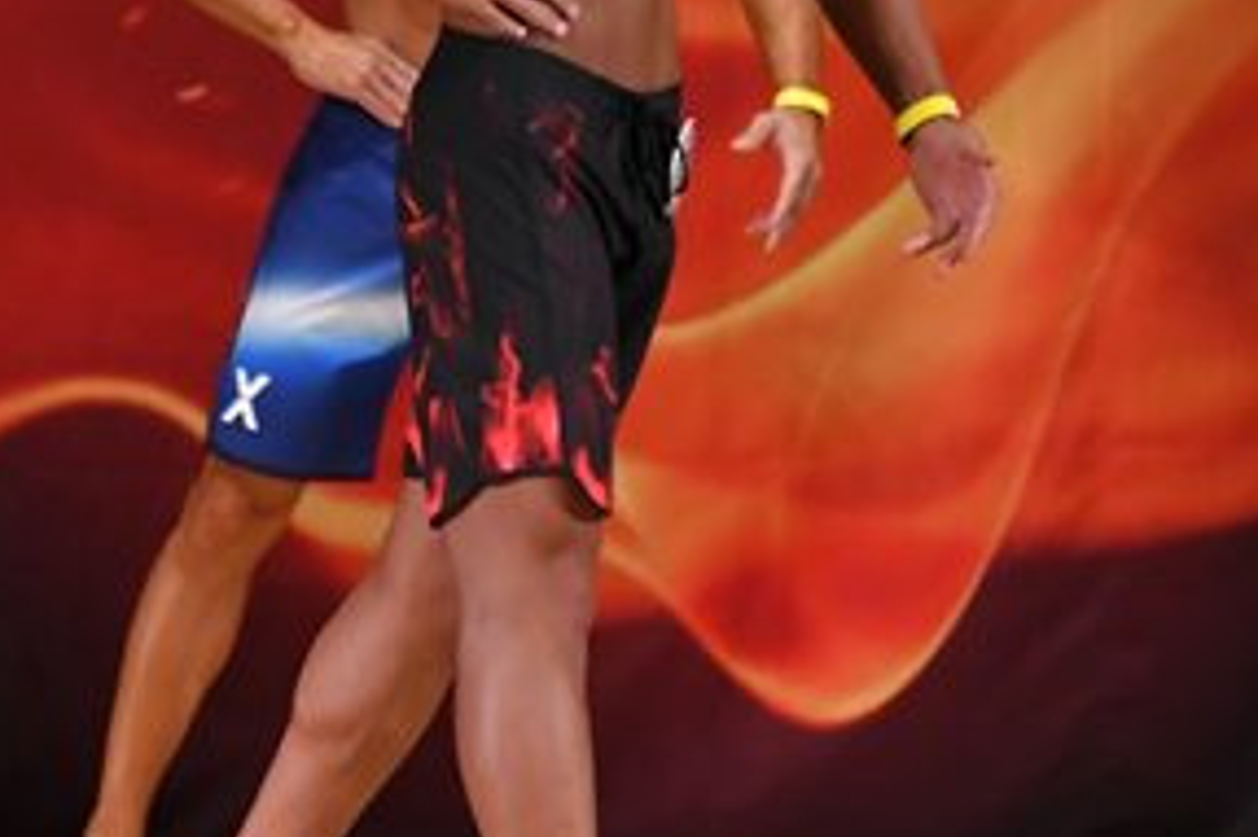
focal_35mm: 607
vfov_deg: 2.3
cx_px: -291
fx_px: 21198
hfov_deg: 3.4
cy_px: 206
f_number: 5.6
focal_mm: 150
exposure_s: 1/400
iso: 3200
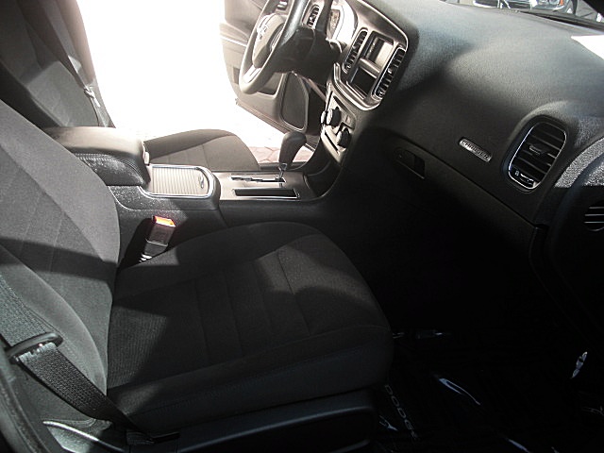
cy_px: 226
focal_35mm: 36
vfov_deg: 39.7
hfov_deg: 51.4
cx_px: 302
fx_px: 628
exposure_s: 1/125
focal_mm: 6.3
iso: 50
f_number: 2.8
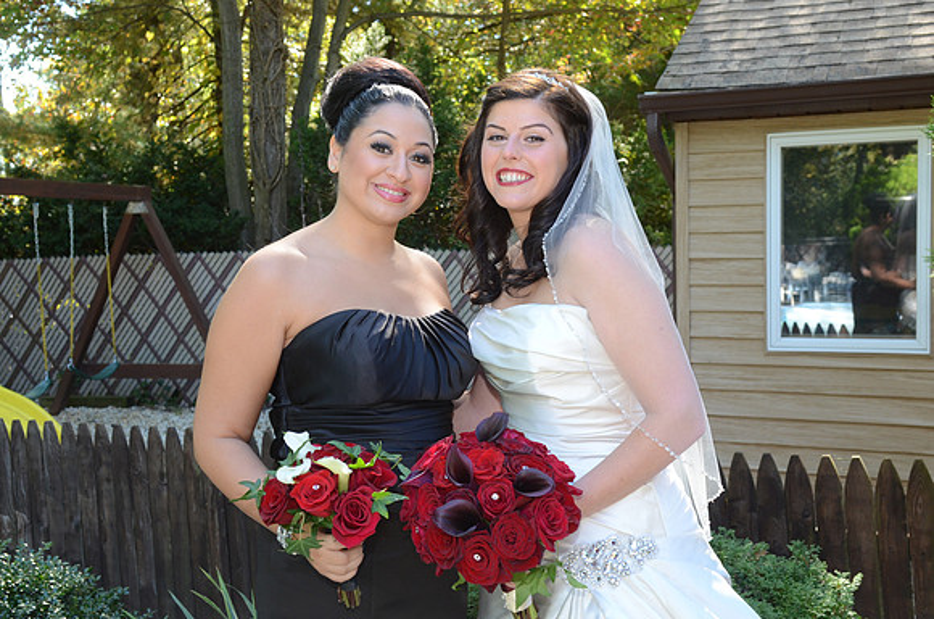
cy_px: 310
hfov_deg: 42.4
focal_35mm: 46
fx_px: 1204
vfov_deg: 28.8
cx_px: 467
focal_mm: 31
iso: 500
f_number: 6.3
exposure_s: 1/100
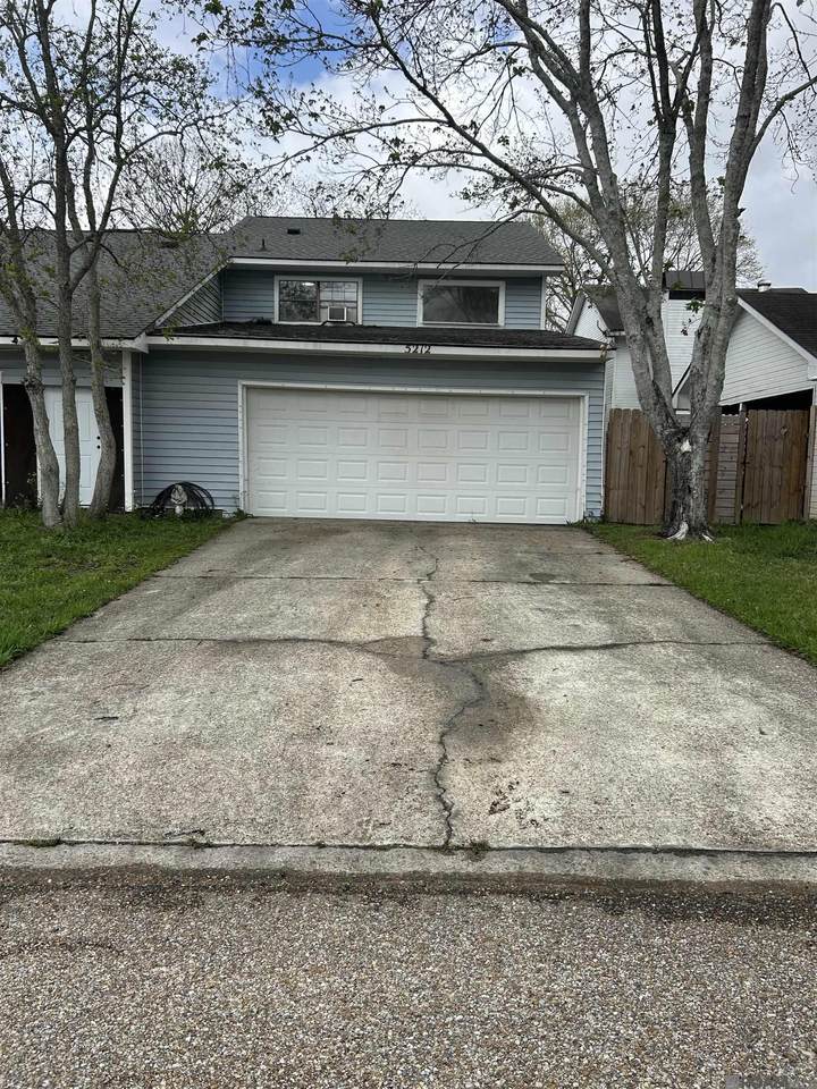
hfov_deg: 53.1
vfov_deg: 67.3
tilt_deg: -5.5
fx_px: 818
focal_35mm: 26
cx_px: 408
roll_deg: -1.5
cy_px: 544
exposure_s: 1/2841
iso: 50
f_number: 1.5
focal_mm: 5.7
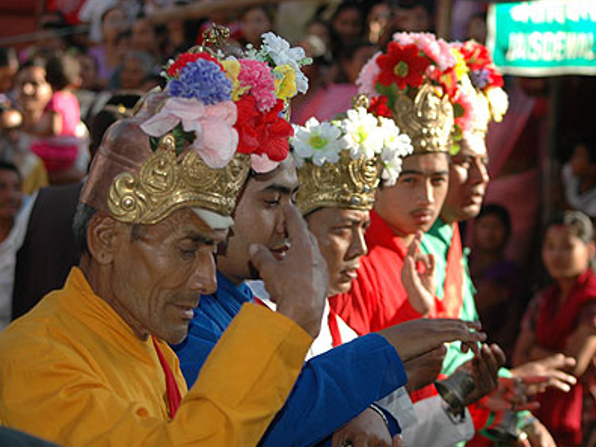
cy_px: 223
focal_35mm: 115
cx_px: 264
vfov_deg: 12.9
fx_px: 1979
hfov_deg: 17.1
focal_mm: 70
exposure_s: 1/400
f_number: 4
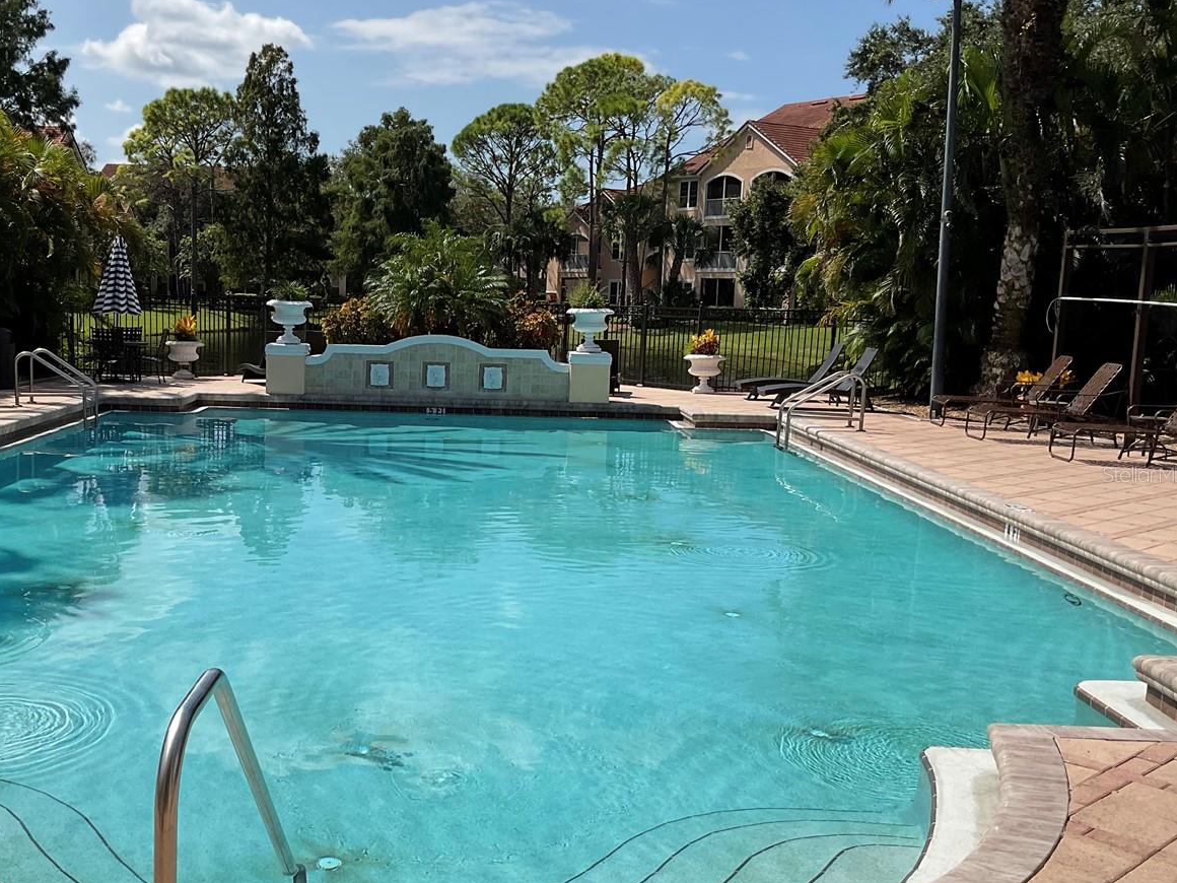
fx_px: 1360
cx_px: 387
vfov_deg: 35.9
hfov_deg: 46.0
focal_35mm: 40
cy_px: 474
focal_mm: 3
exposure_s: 1/5263
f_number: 1.8
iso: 20
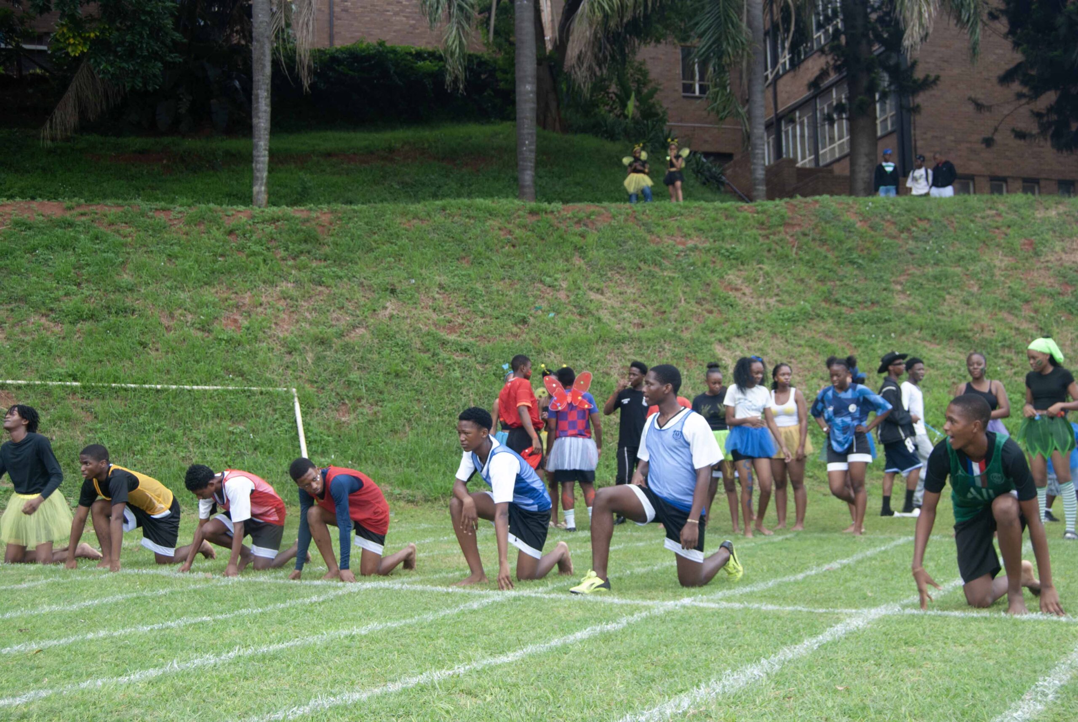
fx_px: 1169
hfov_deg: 49.5
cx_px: 539
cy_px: 361
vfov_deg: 34.3
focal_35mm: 39
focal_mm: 26
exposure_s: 1/125
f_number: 5.6
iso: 180
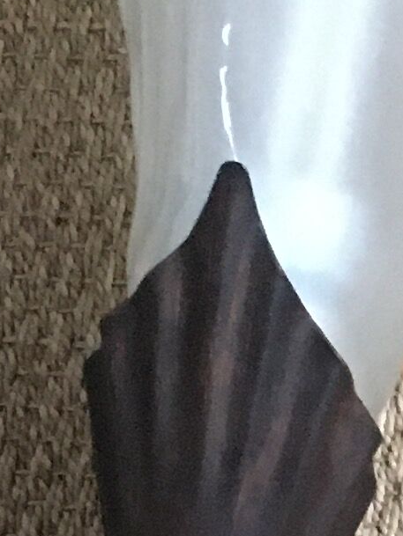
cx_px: 981
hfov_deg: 7.2
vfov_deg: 10.1
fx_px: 2979
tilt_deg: -75.0
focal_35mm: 192
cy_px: 662
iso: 500
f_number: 2.2
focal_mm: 4.15
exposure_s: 1/17
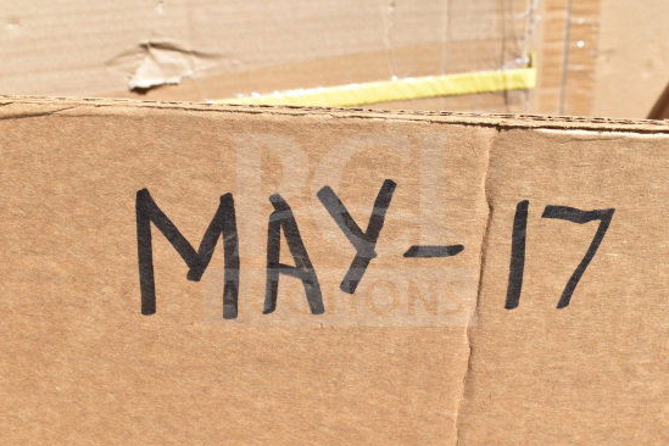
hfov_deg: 48.5
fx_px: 743
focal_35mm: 40
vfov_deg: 33.4
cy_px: 230
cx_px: 340
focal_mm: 24
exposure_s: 1/250
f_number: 8
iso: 200
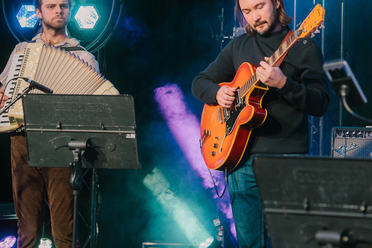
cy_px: 66
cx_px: 266
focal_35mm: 129
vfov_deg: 10.6
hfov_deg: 15.8
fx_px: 1333
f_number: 2.8
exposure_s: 1/200
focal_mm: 61
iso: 800
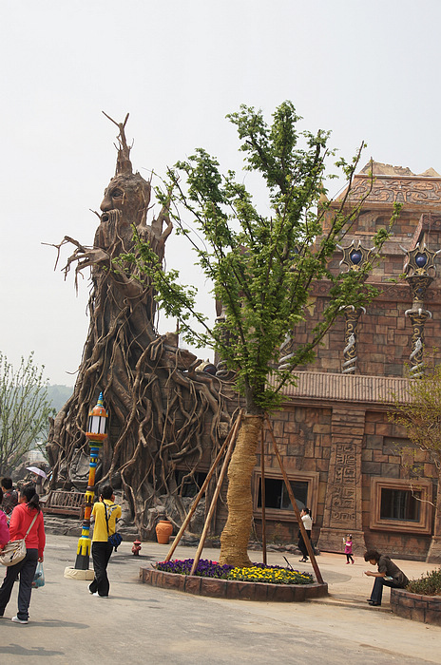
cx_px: 220
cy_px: 332
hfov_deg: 31.8
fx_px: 775
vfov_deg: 46.5
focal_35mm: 42
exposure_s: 1/320
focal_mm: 28
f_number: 7.1
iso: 100
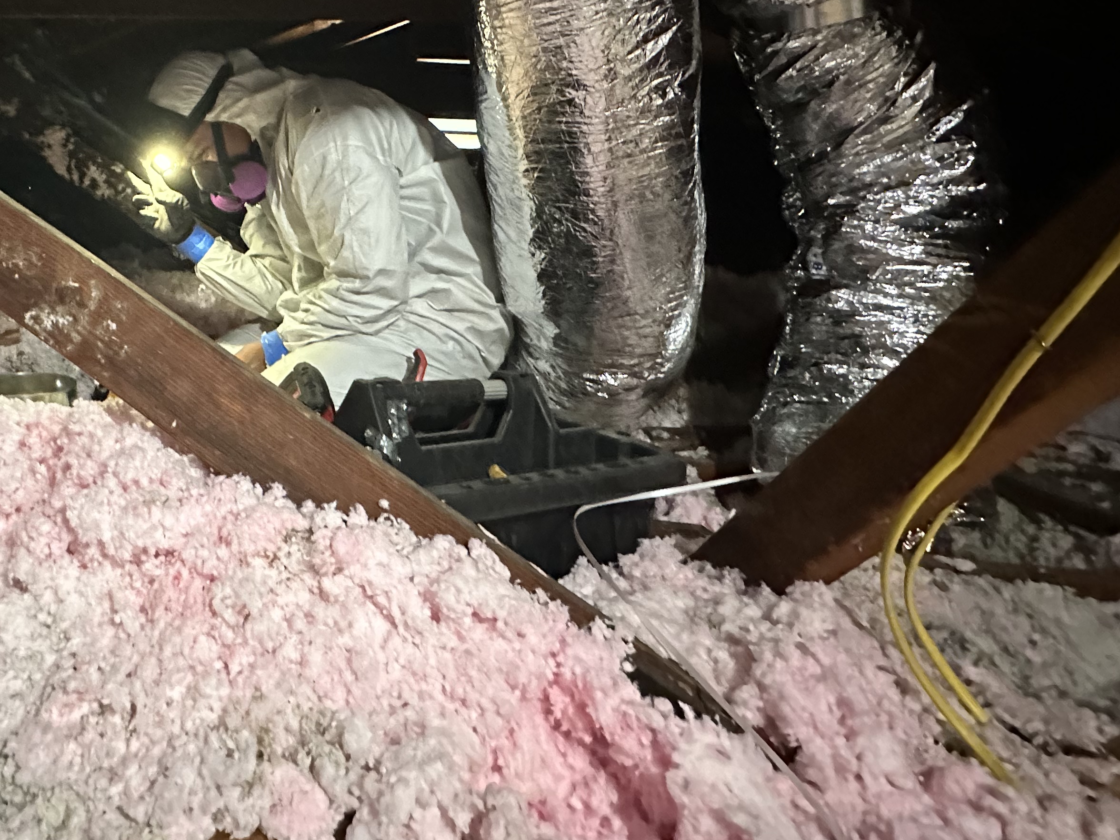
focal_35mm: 24
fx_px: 777
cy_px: 228
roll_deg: -2.9
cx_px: 229
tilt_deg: +2.8
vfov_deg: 54.6
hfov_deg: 65.3
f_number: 2.2
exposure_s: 1/40
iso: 1250
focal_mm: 2.22
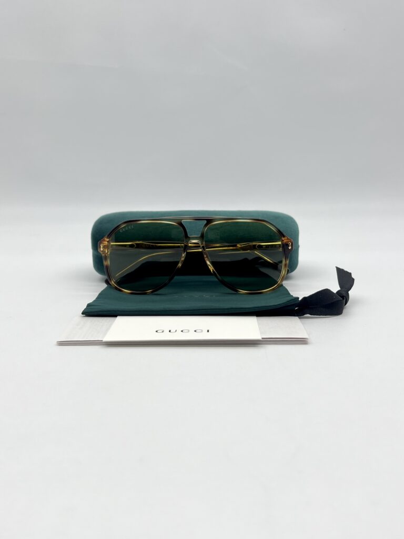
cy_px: 270
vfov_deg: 67.3
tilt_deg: -9.6
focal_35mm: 26
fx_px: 405
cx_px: 202
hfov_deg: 53.1
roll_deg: +0.5
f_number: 1.5
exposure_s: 1/185
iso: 40
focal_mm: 5.7
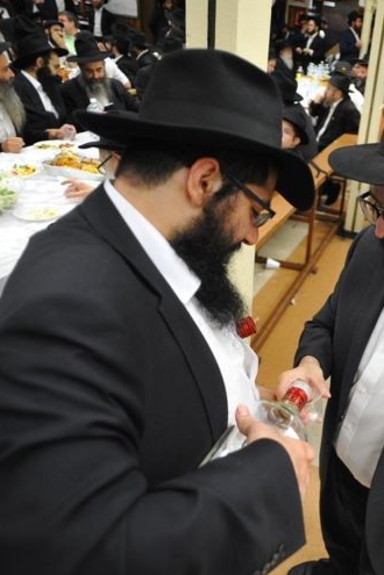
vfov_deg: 60.3
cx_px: 350
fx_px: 496
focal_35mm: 31
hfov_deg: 39.1
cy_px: 290
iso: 1250
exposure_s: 1/100
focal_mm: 20
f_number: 4
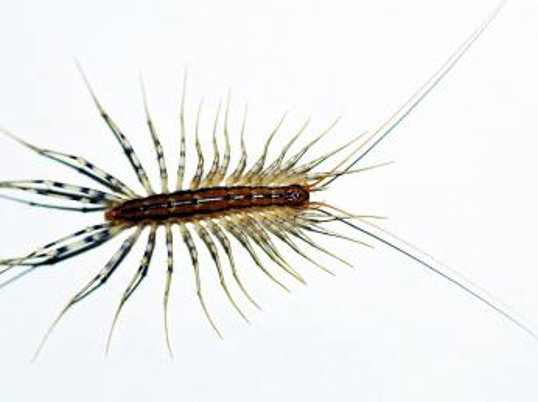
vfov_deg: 8.4
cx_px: 231
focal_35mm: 177
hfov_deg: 11.2
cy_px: 199
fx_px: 2749
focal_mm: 100
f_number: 7.1
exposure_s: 1/125
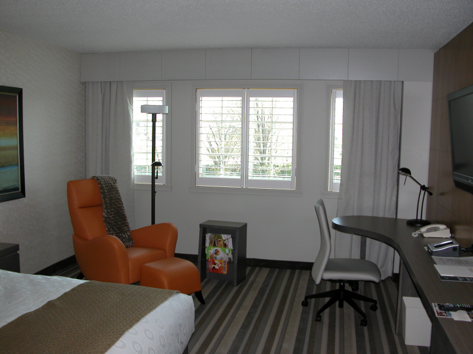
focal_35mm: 35
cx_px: 236
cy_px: 177
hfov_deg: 52.6
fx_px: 478
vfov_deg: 40.7
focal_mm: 8.9
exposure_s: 1/96.6
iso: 100
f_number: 3.2
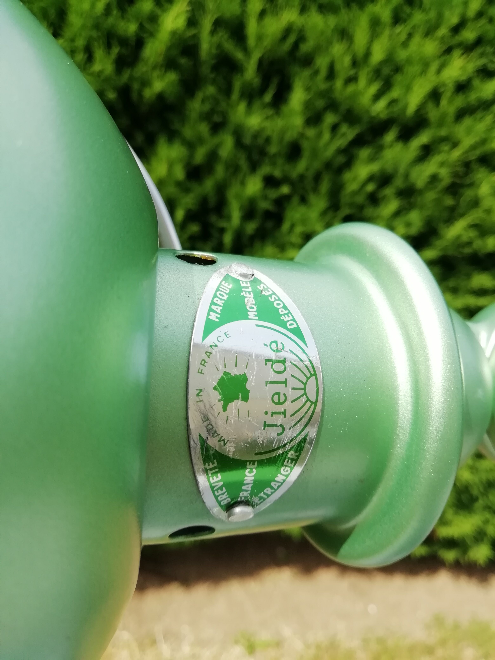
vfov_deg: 67.3
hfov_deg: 53.1
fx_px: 496
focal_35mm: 26
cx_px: 248
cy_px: 330
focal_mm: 3.21
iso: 50
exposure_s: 1/485
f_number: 2.2
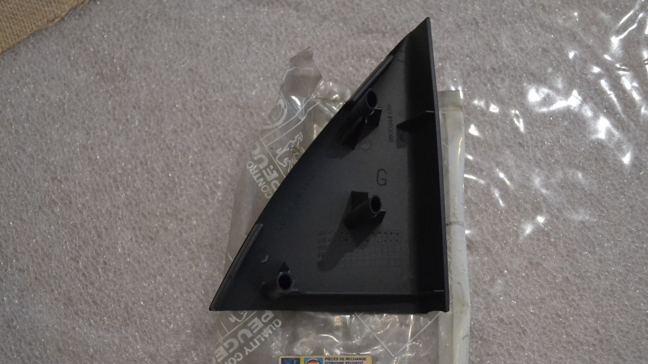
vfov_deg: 31.8
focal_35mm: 37
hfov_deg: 54.0
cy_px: 227
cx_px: 326
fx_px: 636
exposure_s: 1/50
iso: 3200
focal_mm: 22
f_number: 3.8
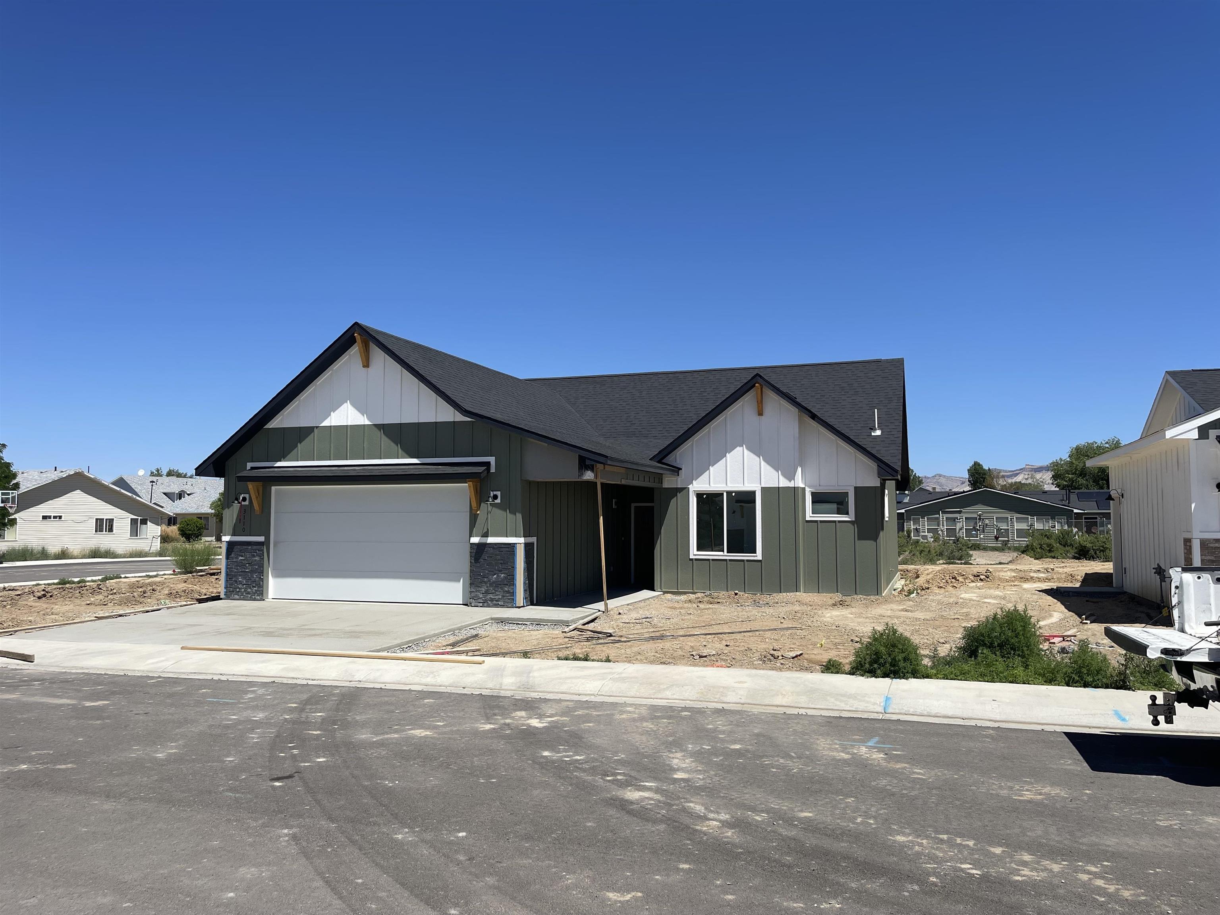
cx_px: 610
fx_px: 881
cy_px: 458
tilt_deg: +3.8
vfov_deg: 54.9
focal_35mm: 25
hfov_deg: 69.4
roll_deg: -1.7
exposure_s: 1/5128
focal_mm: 5.1
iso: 32
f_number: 1.6
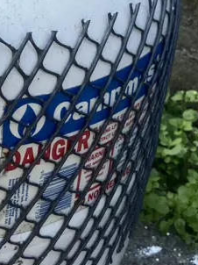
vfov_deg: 19.9
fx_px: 726
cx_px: -59
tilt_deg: -25.8
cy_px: -10
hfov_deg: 14.9
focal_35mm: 95
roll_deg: -3.5
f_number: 1.8
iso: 20
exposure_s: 1/100
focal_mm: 3.99
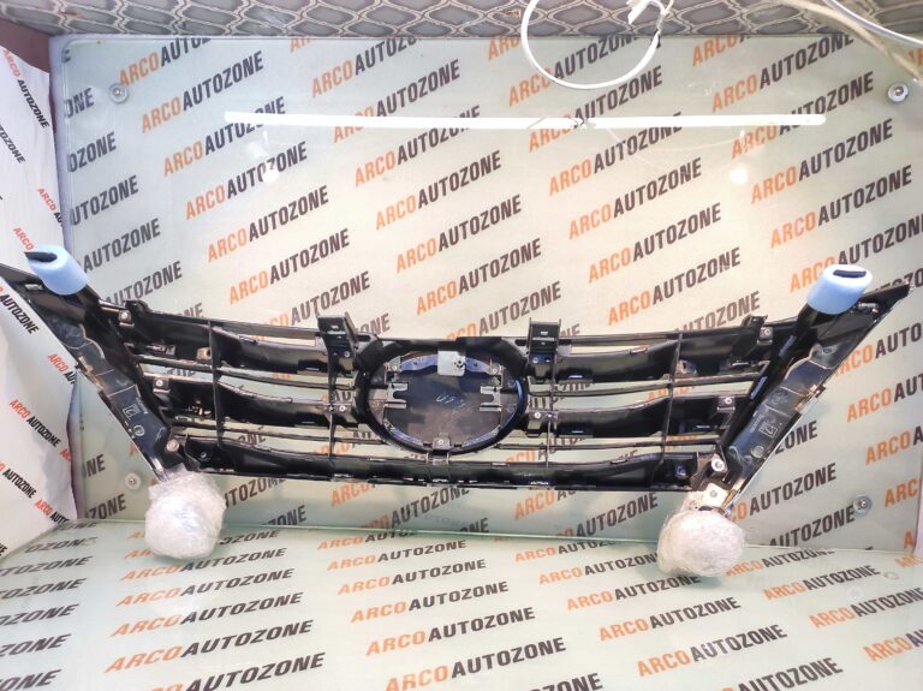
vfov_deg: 74.7
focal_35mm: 17
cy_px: 346
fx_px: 453
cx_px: 462
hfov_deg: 91.1
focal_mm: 4.74
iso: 353
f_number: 1.79
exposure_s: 1/33
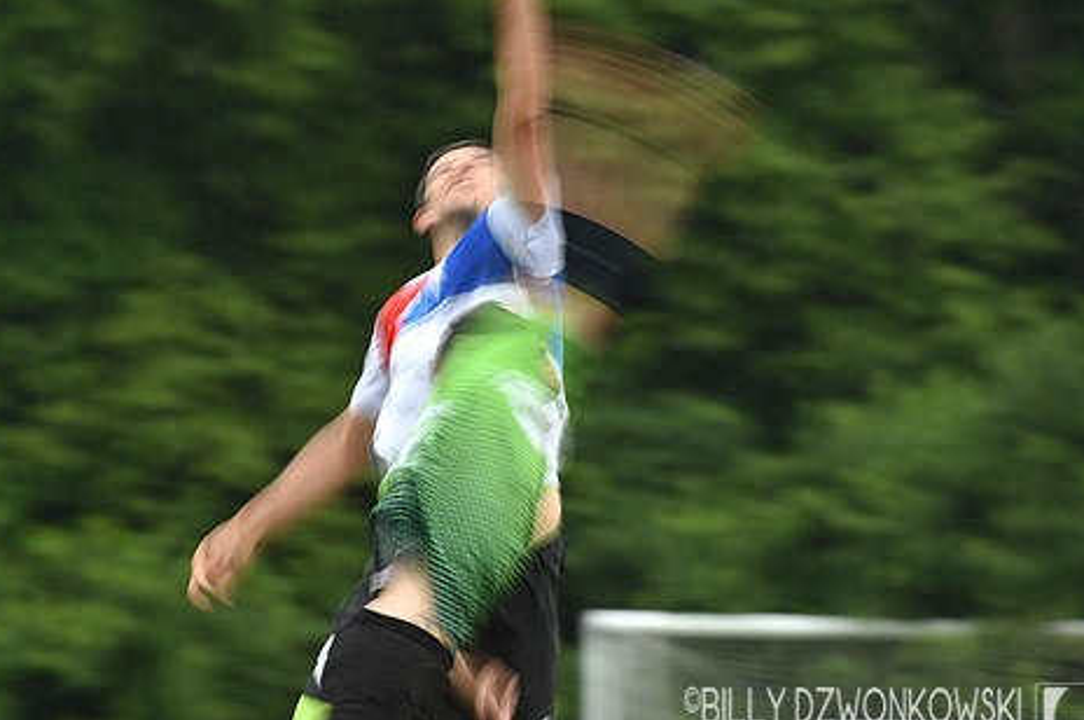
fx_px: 15034
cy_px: 352
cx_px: 535
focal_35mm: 500
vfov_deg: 2.7
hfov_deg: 4.1
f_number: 13
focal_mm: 400
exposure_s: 1/25
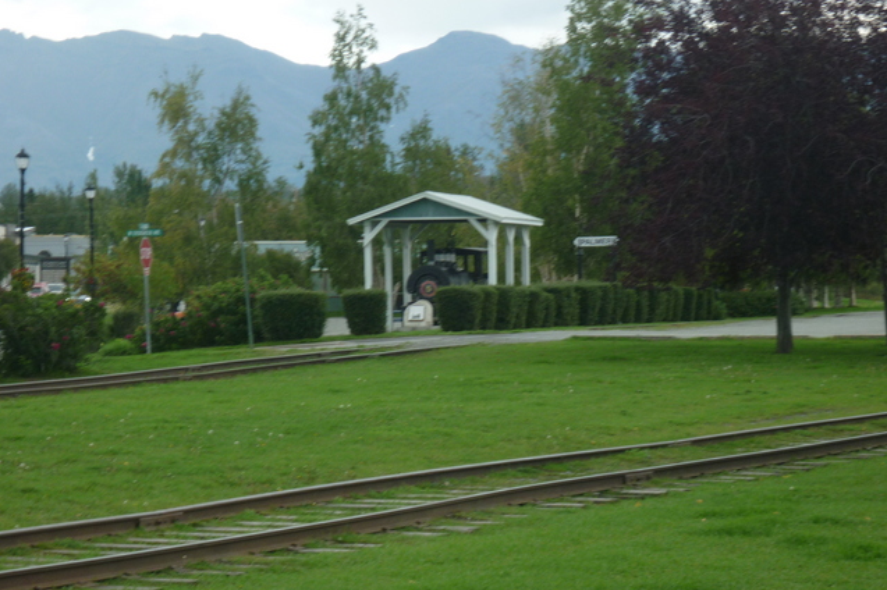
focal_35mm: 138
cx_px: 444
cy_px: 266
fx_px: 3398
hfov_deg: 14.9
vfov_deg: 9.9
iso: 100
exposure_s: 1/60
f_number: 5.9
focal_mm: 22
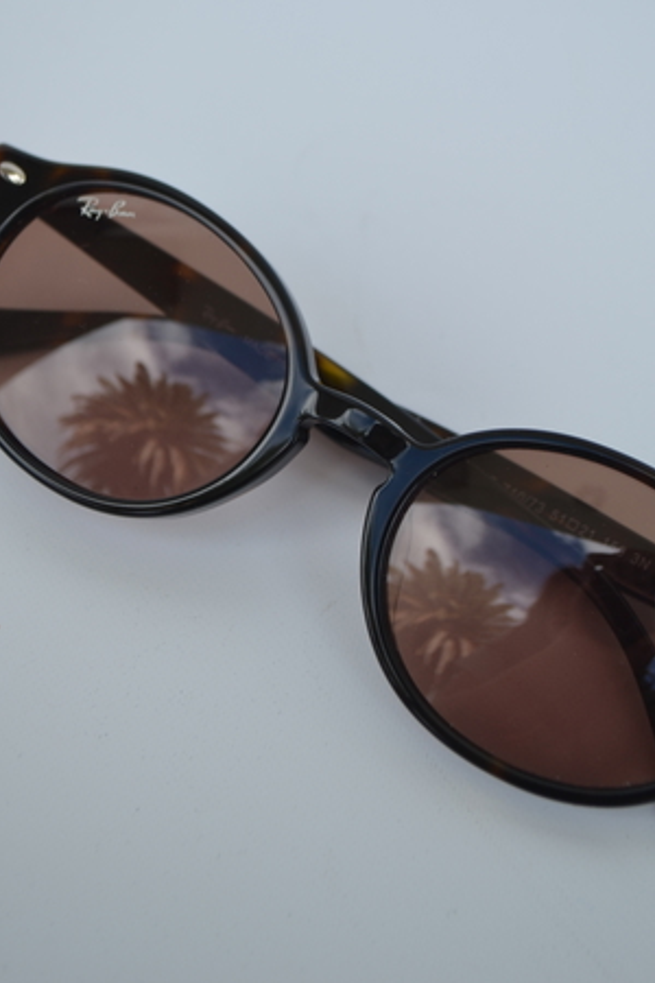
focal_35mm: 80
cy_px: 341
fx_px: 2183
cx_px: 288
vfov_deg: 25.3
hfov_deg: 17.1
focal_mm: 40
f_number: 5.6
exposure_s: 1/125
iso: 100
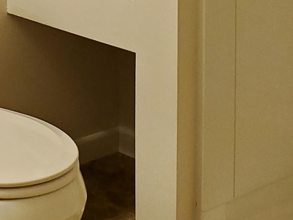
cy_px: -134
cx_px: -88
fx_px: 956
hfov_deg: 16.5
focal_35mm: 113
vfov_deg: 12.3
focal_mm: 4.3
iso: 200
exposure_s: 1/40
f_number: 2.4
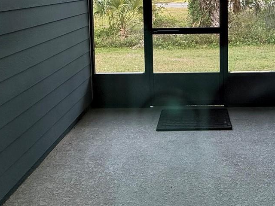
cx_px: 201
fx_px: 278
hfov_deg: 50.8
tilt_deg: -3.8
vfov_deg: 36.8
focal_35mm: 35
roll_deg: +1.3
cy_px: 4
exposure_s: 1/130
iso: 200
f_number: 2.2
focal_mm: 2.22
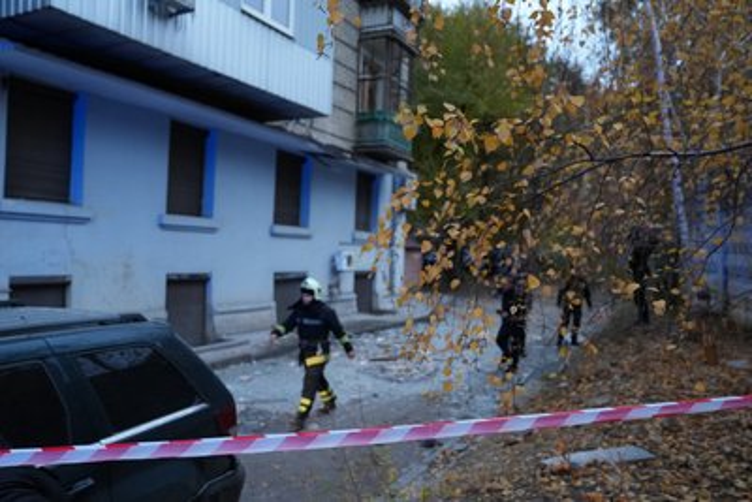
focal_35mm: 28
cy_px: 251
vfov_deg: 46.4
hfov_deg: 65.5
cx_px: 376
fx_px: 585
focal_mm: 28
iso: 5000
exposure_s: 1/160
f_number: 2.8
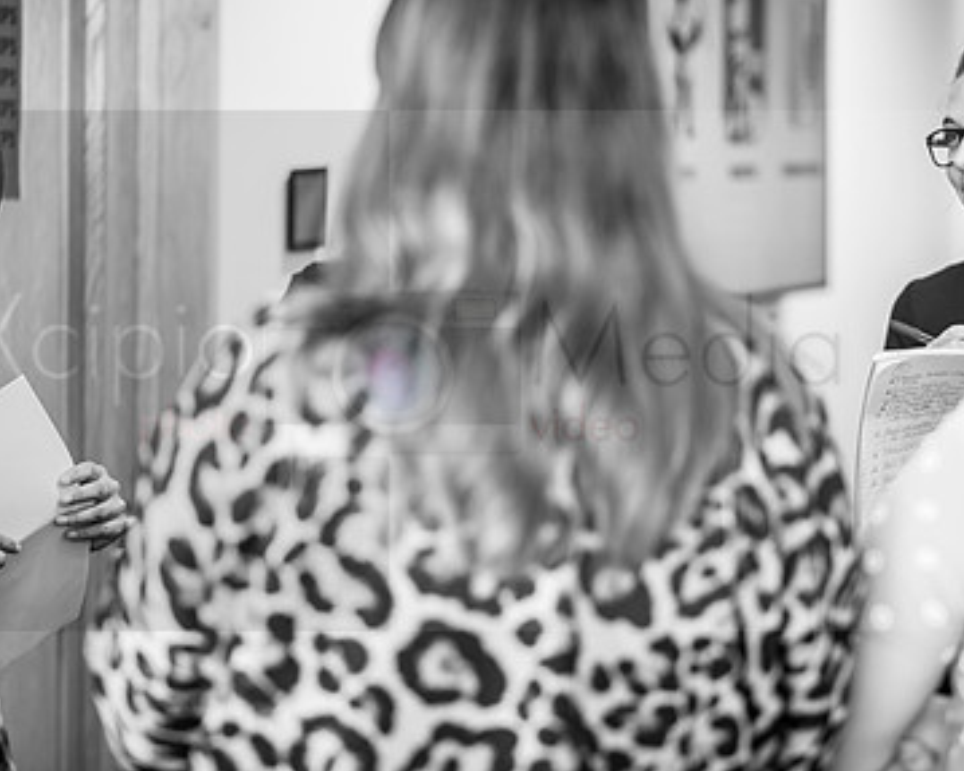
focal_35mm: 163
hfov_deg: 11.8
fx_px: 4649
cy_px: 411
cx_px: 460
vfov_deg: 9.5
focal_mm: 98
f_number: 2.8
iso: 640
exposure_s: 1/125
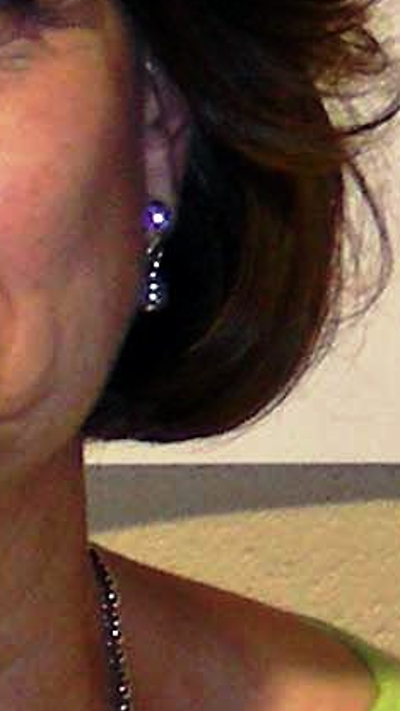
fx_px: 5280
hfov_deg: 4.2
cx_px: 1106
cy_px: 43
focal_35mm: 280
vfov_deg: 7.7
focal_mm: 6.3
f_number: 3.5
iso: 50
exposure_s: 1/30
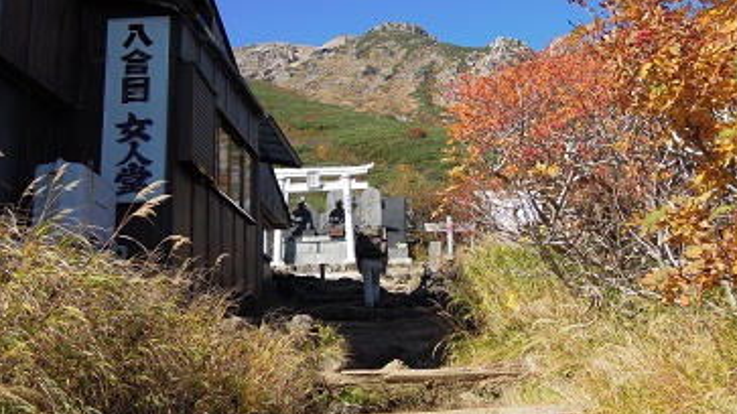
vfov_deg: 22.1
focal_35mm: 54
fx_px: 1055
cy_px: 140
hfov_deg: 38.5
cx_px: 372
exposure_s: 1/1250
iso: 160
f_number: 3.5
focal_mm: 8.1
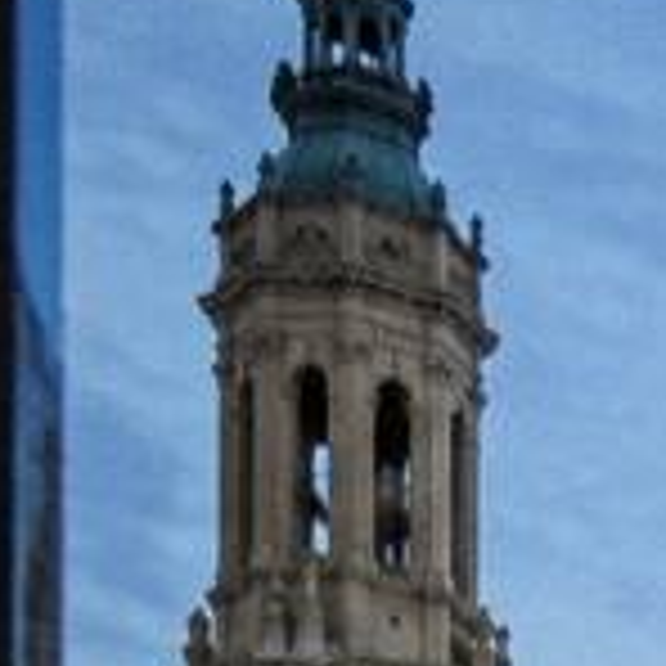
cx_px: 2007
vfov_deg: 8.3
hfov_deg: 7.6
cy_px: 1359
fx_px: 4375
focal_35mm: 201
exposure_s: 1/200
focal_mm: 35
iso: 500
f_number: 10
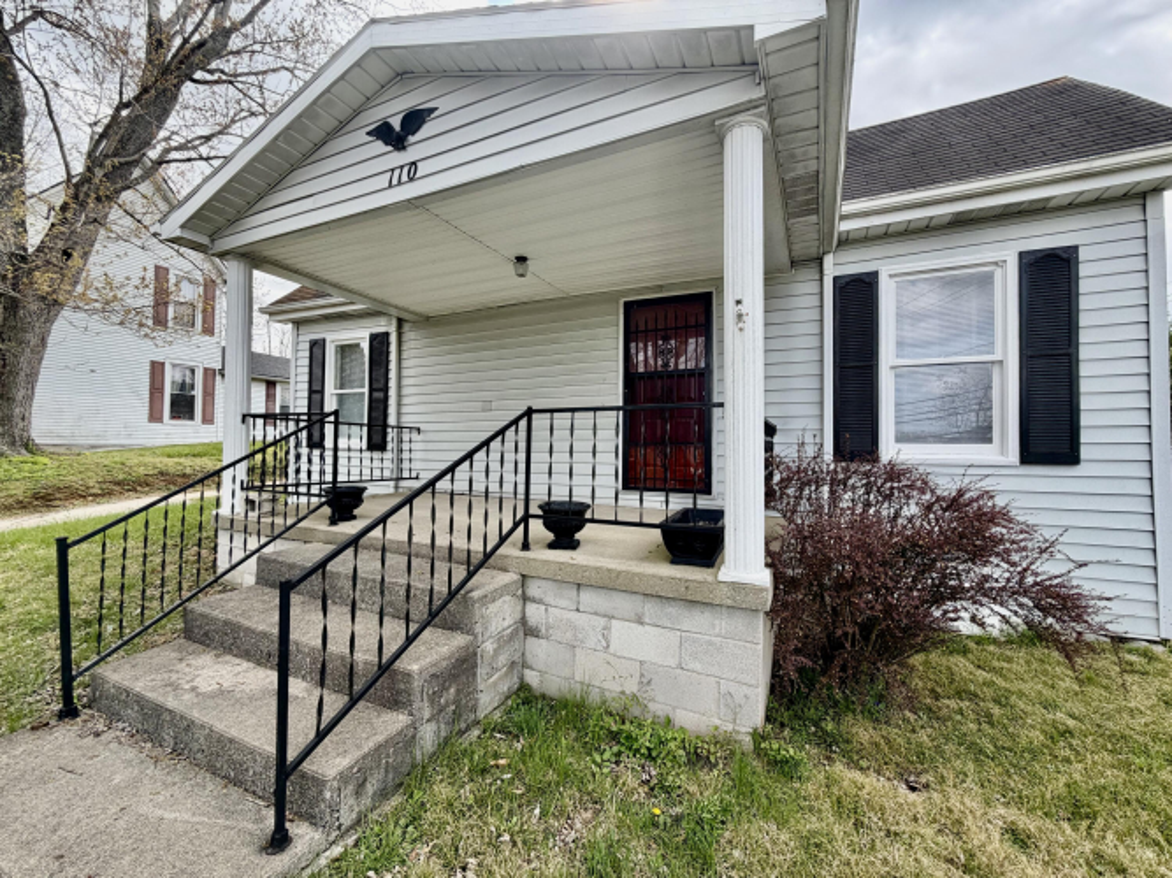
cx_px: 586
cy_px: 439
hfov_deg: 102.1
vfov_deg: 85.7
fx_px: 474
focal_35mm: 14
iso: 50
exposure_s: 1/502
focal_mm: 2.22
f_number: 2.2
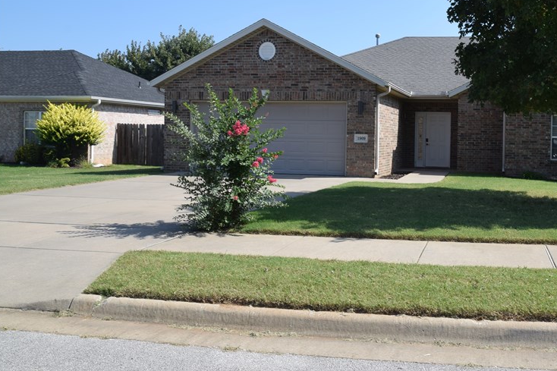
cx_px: 407
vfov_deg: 19.2
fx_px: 1098
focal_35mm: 71
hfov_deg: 28.1
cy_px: 142
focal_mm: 32
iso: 100
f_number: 11
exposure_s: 1/80
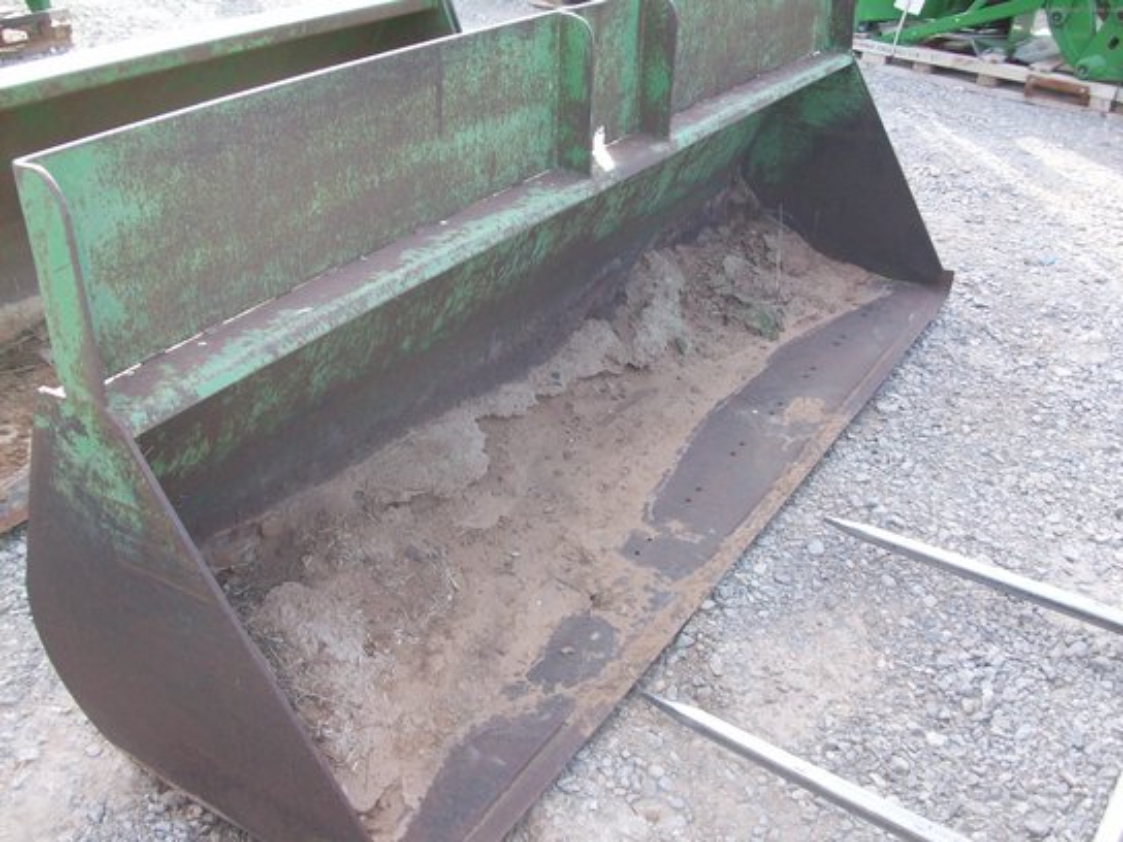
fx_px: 1103
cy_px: 421
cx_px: 562
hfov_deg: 54.0
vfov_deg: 41.8
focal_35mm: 34
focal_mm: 5.7
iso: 74
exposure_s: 1/128
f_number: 2.8
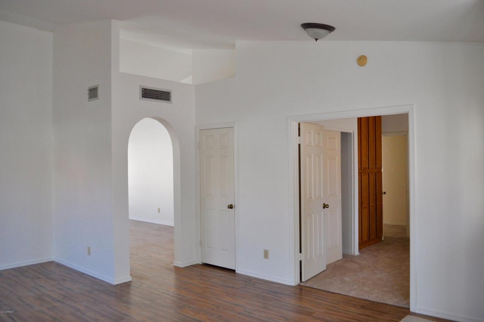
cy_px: 161
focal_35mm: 30
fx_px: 403
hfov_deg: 62.0
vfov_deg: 43.5
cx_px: 242
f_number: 5
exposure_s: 1/100
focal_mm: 20
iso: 400
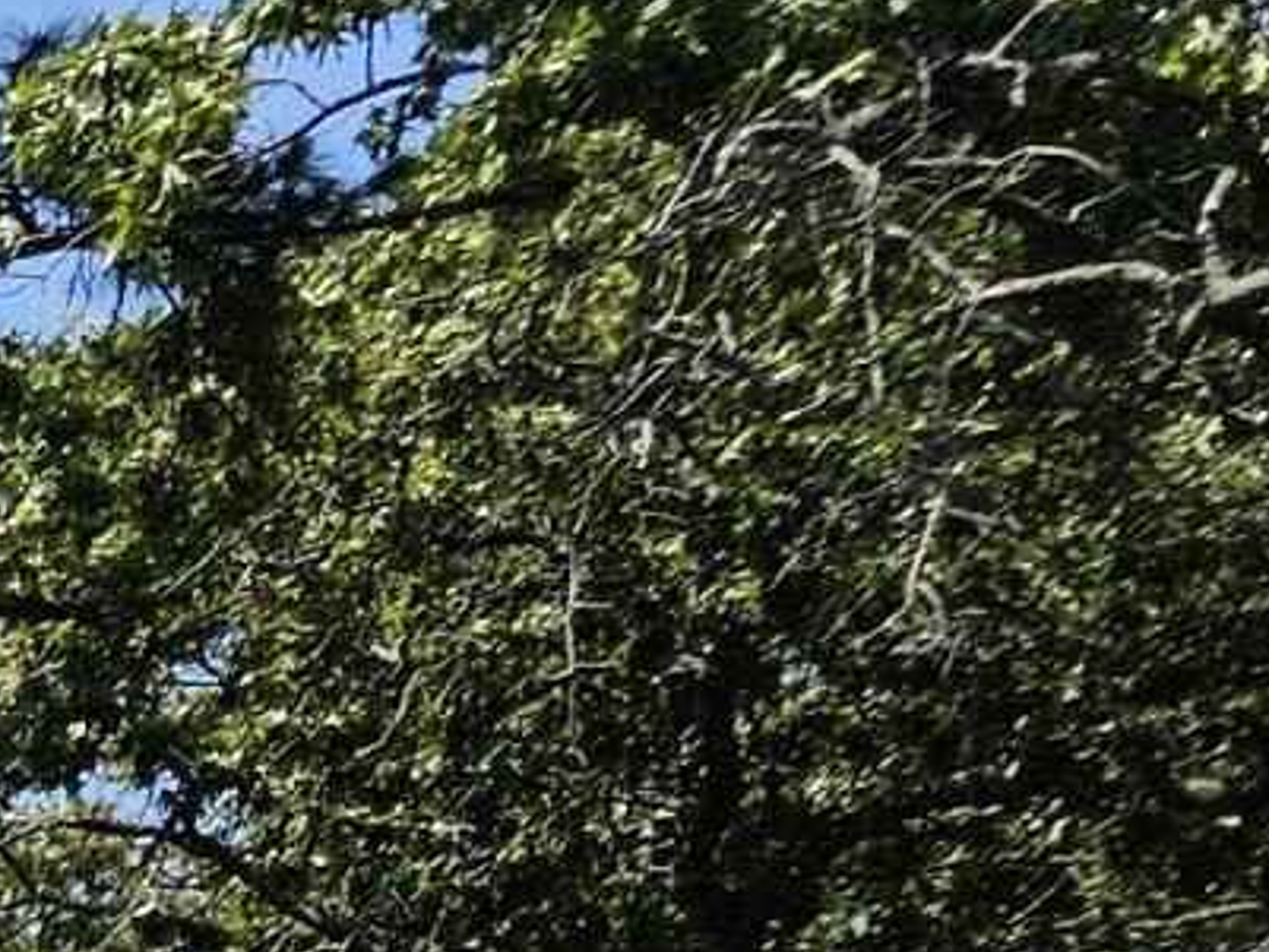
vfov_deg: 7.8
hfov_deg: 8.2
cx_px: -3389
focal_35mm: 172
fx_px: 6307
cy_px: 2527
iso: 10
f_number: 1.7
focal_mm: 6.3
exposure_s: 1/989
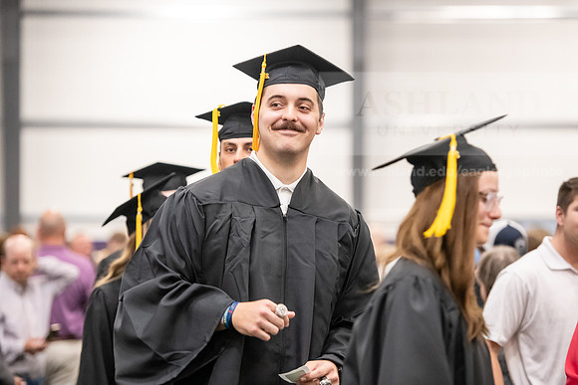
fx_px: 2168
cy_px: 192
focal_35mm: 135
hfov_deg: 15.2
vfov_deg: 10.2
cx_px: 289
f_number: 3.2
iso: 3200
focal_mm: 135
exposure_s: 1/200
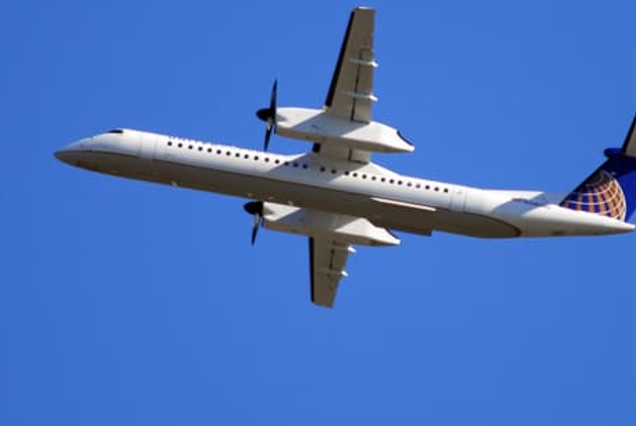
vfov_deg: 2.2
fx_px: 11144
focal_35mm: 630
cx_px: 381
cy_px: 157
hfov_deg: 3.3
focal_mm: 300
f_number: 5.6
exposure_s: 1/1250
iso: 200
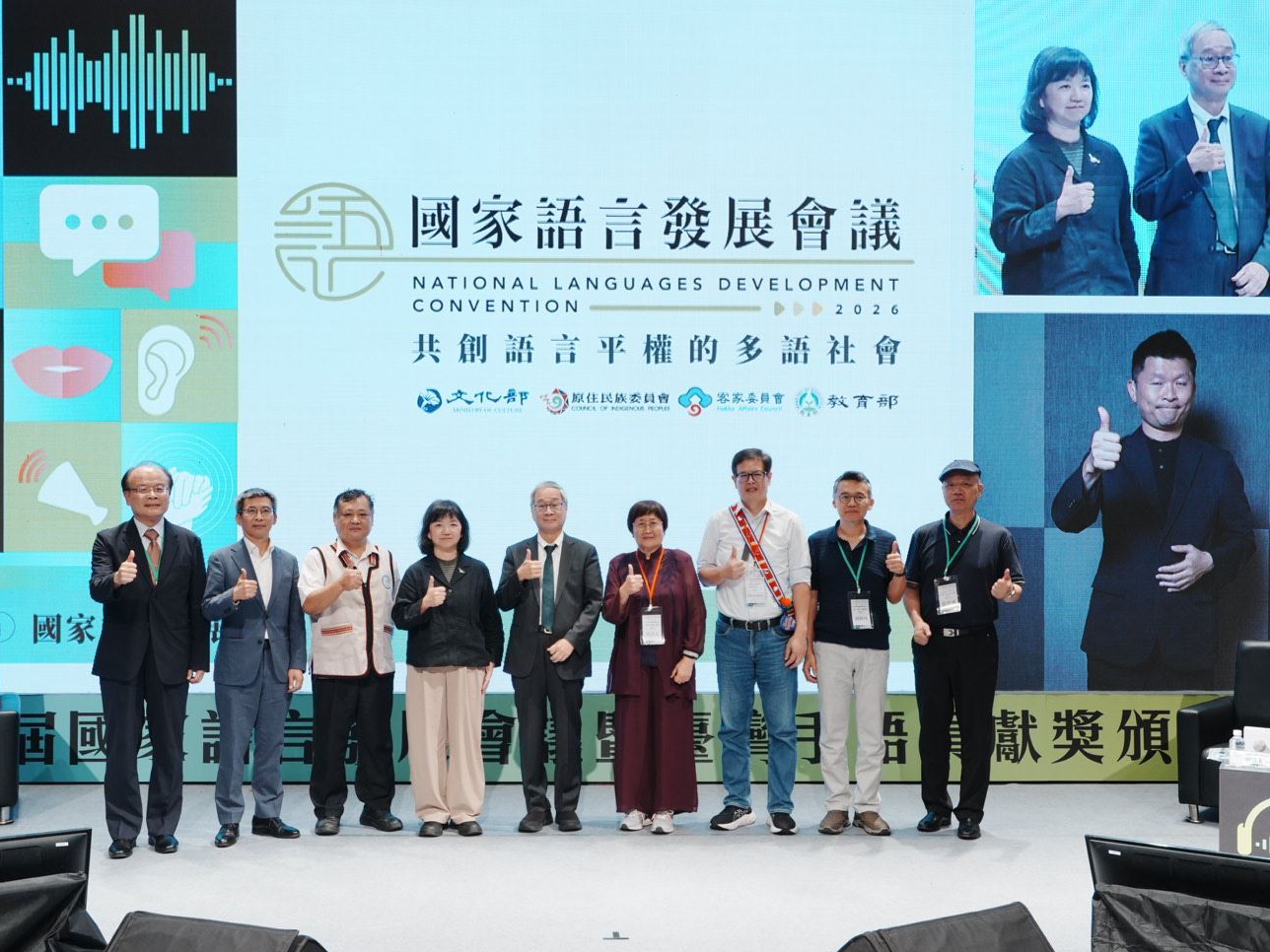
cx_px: 622
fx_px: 1284
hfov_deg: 52.6
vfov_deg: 40.7
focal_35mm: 35
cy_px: 524
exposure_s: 1/160
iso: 1000
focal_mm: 29
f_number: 4
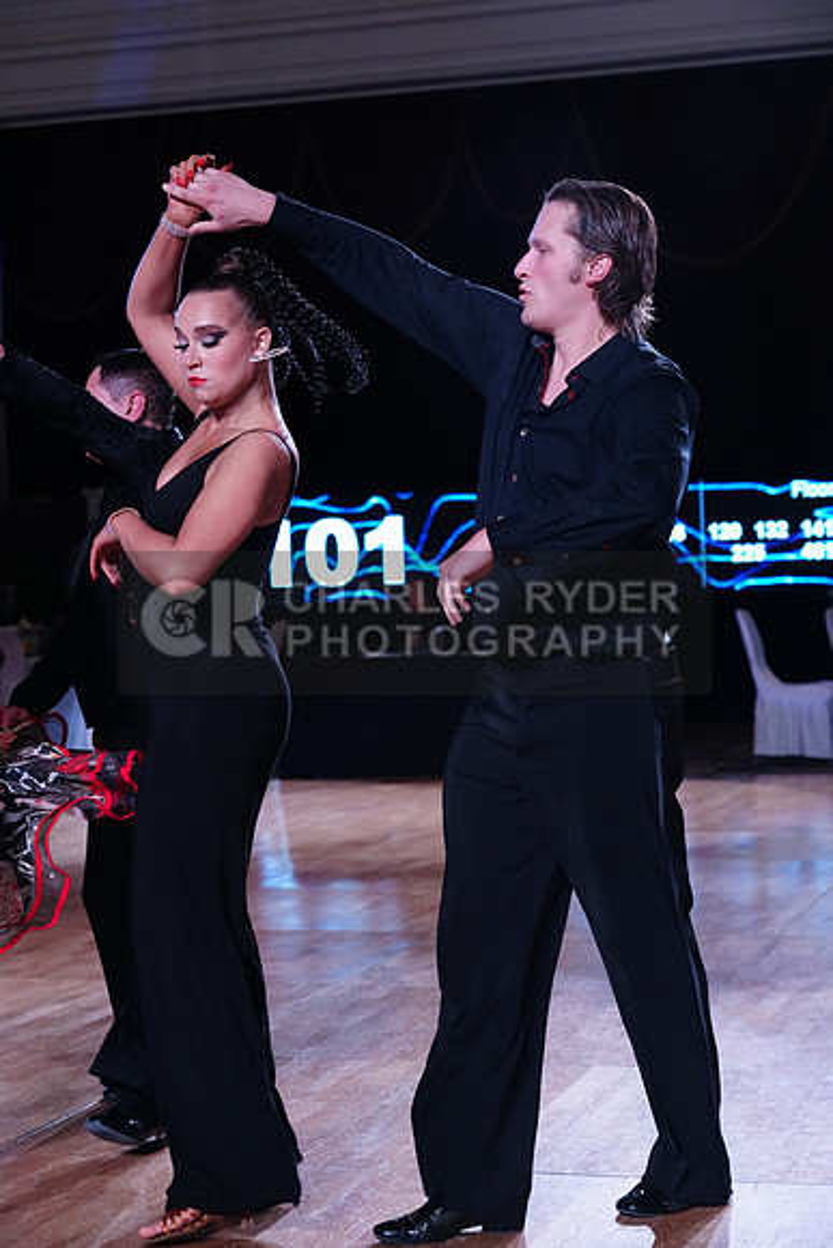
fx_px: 2463
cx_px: 416
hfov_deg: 19.2
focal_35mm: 71
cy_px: 624
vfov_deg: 28.4
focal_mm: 71
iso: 5000
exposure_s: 1/500
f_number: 5.6
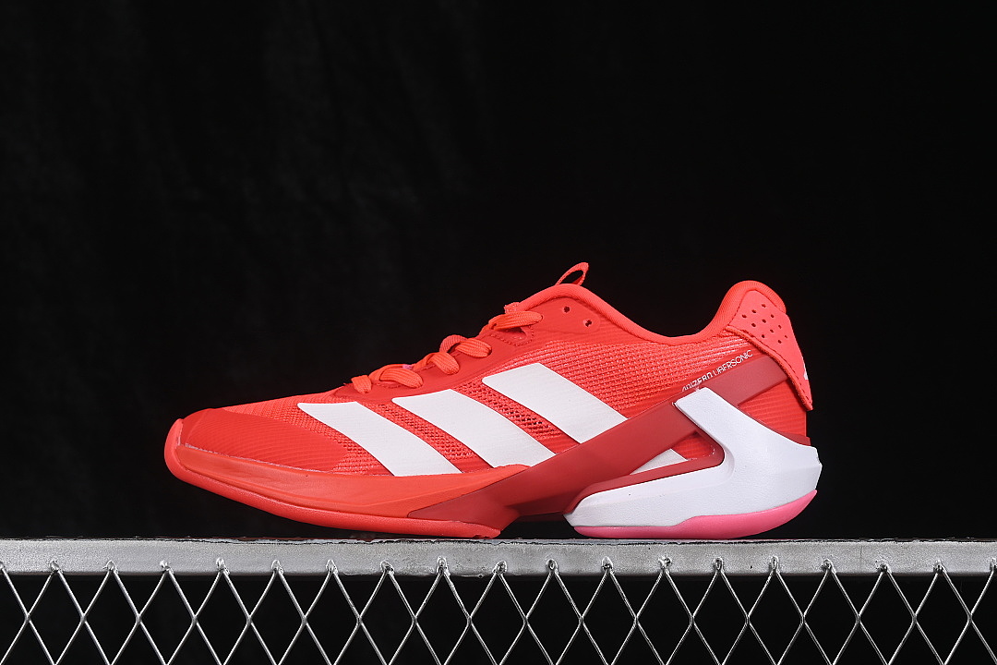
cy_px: 332
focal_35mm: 75
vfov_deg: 18.2
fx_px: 2077
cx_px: 498
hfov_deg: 27.0
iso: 160
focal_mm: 50
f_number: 8
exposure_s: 1/80
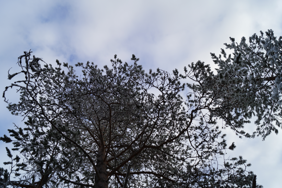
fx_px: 211
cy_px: 94
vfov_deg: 47.9
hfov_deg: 67.4
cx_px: 141
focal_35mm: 27
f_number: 8
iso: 100
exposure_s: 1/125
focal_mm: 18
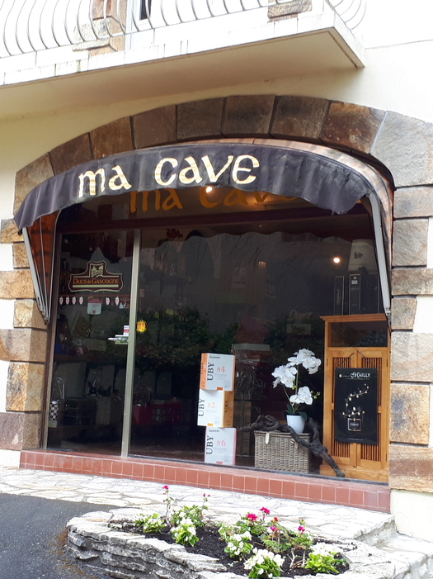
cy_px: 295
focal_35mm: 37
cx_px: 160
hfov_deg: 38.4
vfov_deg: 50.2
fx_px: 618
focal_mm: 3.6
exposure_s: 1/137
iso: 40
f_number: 1.9
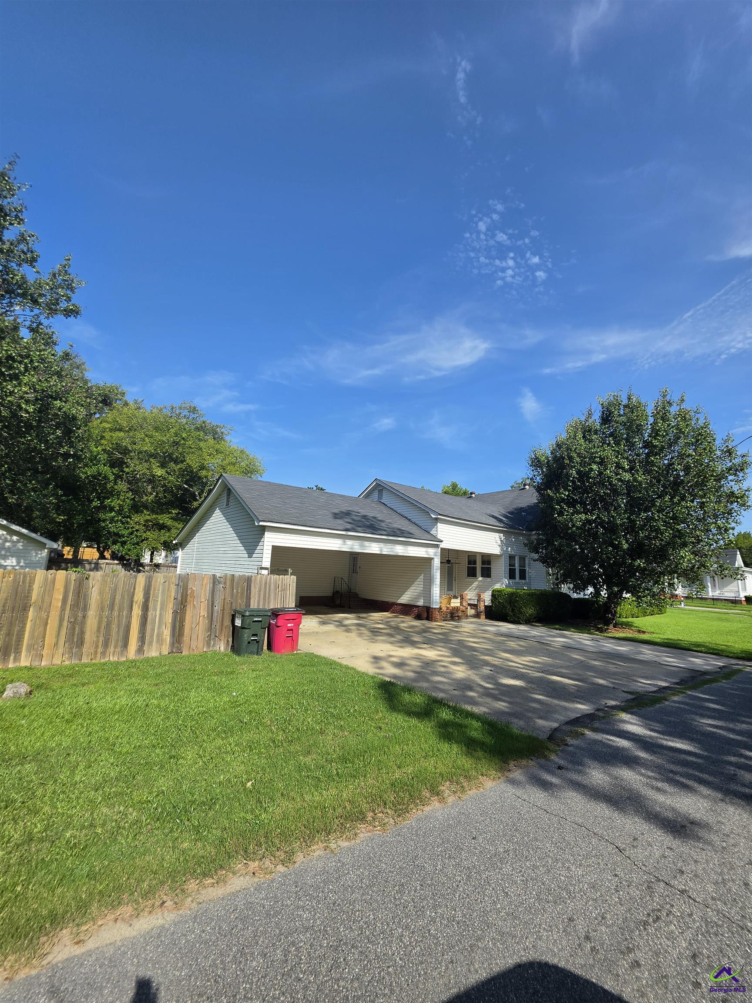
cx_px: 376
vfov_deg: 106.2
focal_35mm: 13
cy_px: 502
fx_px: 377
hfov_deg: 89.9
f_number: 1.9
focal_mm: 2.2
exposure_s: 1/1304
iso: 32
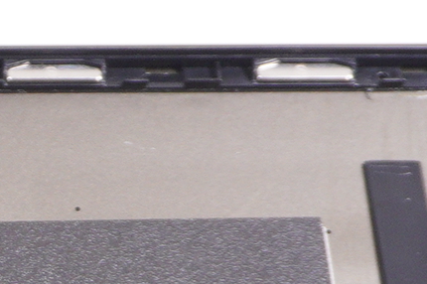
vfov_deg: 5.6
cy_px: 811
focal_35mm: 231
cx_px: -590
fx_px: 2738
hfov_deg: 8.2
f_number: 5.6
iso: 400
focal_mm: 22
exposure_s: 1/80
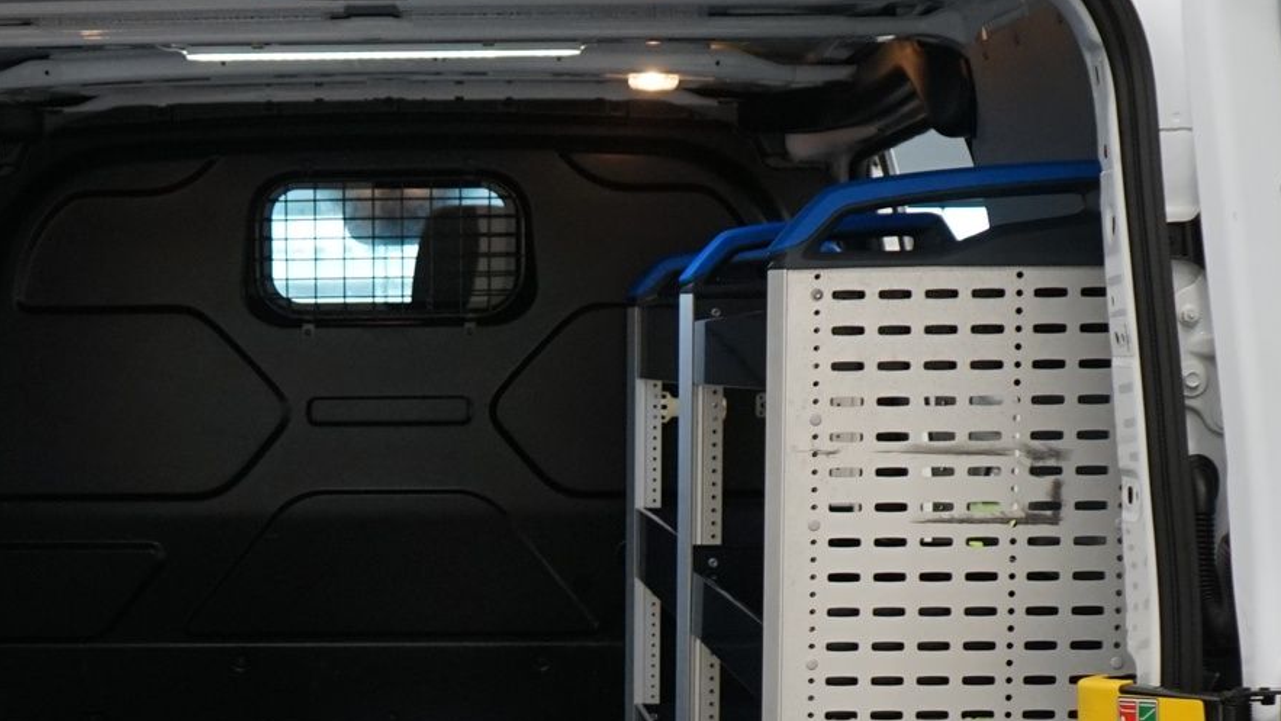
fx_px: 2820
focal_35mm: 83
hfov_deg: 25.3
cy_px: 823
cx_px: 300
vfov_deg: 14.2
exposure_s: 1/160
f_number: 4
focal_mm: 28
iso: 1000
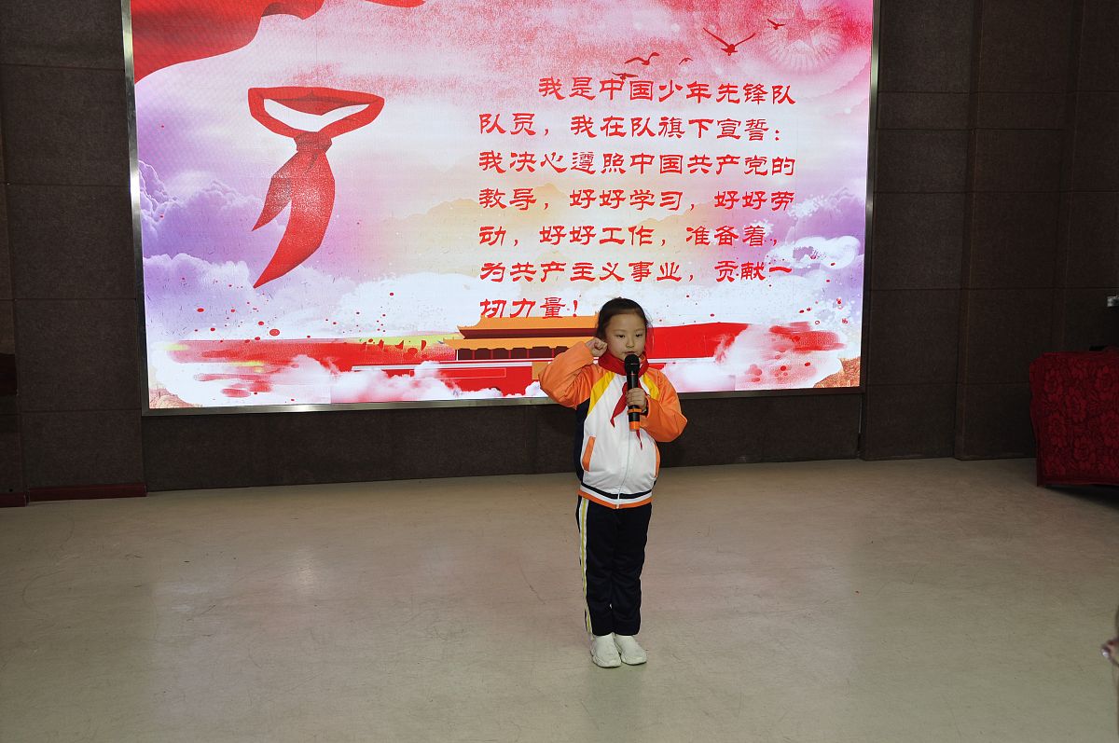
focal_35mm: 36
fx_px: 1118
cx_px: 560
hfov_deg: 53.2
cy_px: 372
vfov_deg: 36.8
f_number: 5.6
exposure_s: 1/60
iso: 200
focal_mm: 24
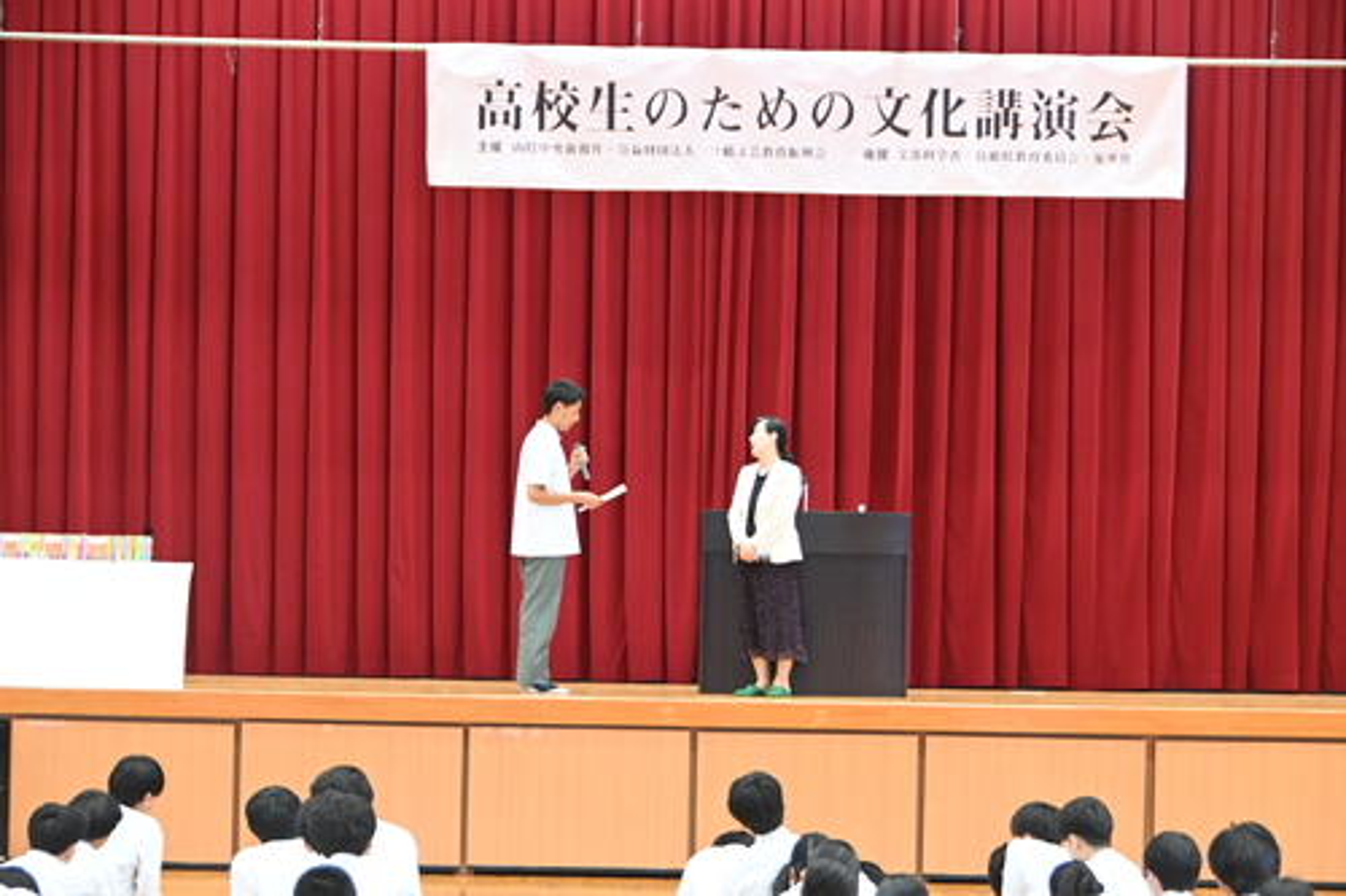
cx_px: 673
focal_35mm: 98
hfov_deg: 20.9
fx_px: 3644
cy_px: 448
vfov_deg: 14.0
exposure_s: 1/80
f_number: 5
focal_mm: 65
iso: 3200
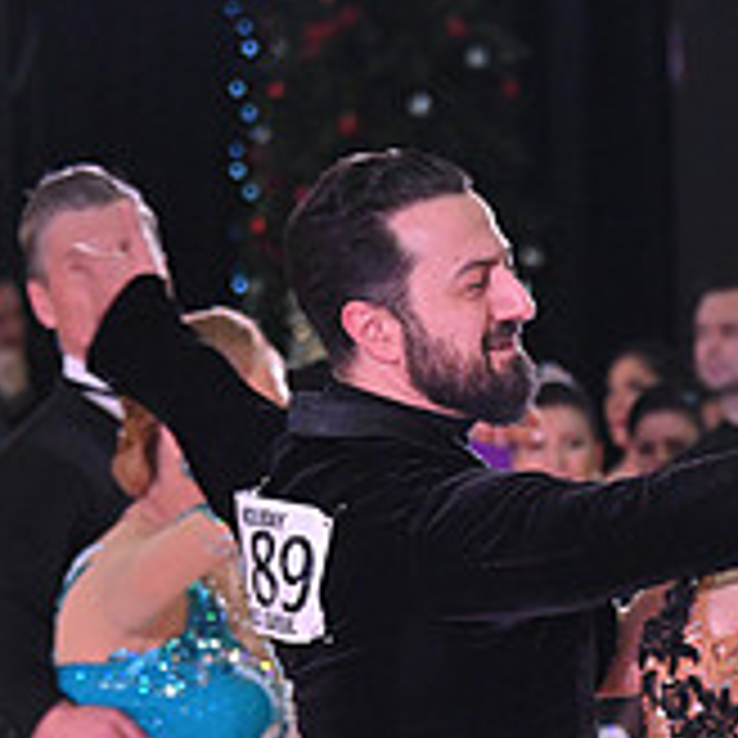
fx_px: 8683
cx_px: 578
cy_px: 1089
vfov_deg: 4.8
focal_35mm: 360
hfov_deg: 4.9
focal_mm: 120
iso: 2500
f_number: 5
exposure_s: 1/320
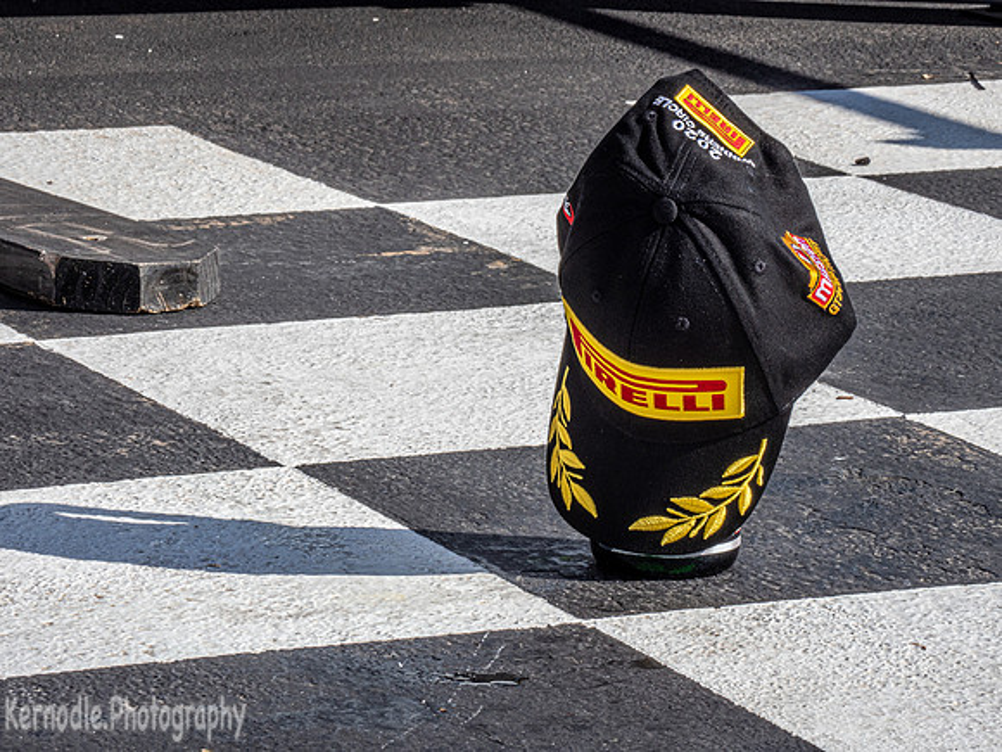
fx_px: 5789
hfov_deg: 9.9
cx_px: 501
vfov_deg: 7.4
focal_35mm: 200
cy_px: 376
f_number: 22
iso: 200
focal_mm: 100
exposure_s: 1/80
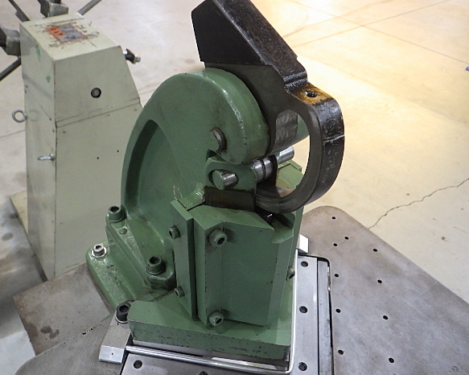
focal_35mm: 30
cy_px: 187
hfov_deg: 58.7
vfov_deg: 48.5
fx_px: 416
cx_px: 215
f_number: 3.5
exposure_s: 1/45
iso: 500
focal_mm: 5
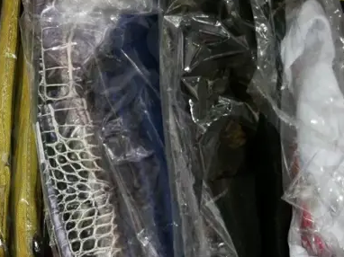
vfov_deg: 12.5
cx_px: -35
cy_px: 194
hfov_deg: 16.2
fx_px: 1172
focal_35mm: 118
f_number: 4.2
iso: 3200
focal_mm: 22
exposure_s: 1/50
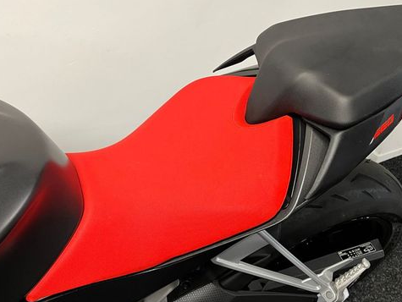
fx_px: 407
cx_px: 207
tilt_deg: -42.2
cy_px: 147
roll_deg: -0.5
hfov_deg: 52.6
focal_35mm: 35
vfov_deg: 40.7
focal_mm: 5.1
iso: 125
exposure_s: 1/50
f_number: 1.6
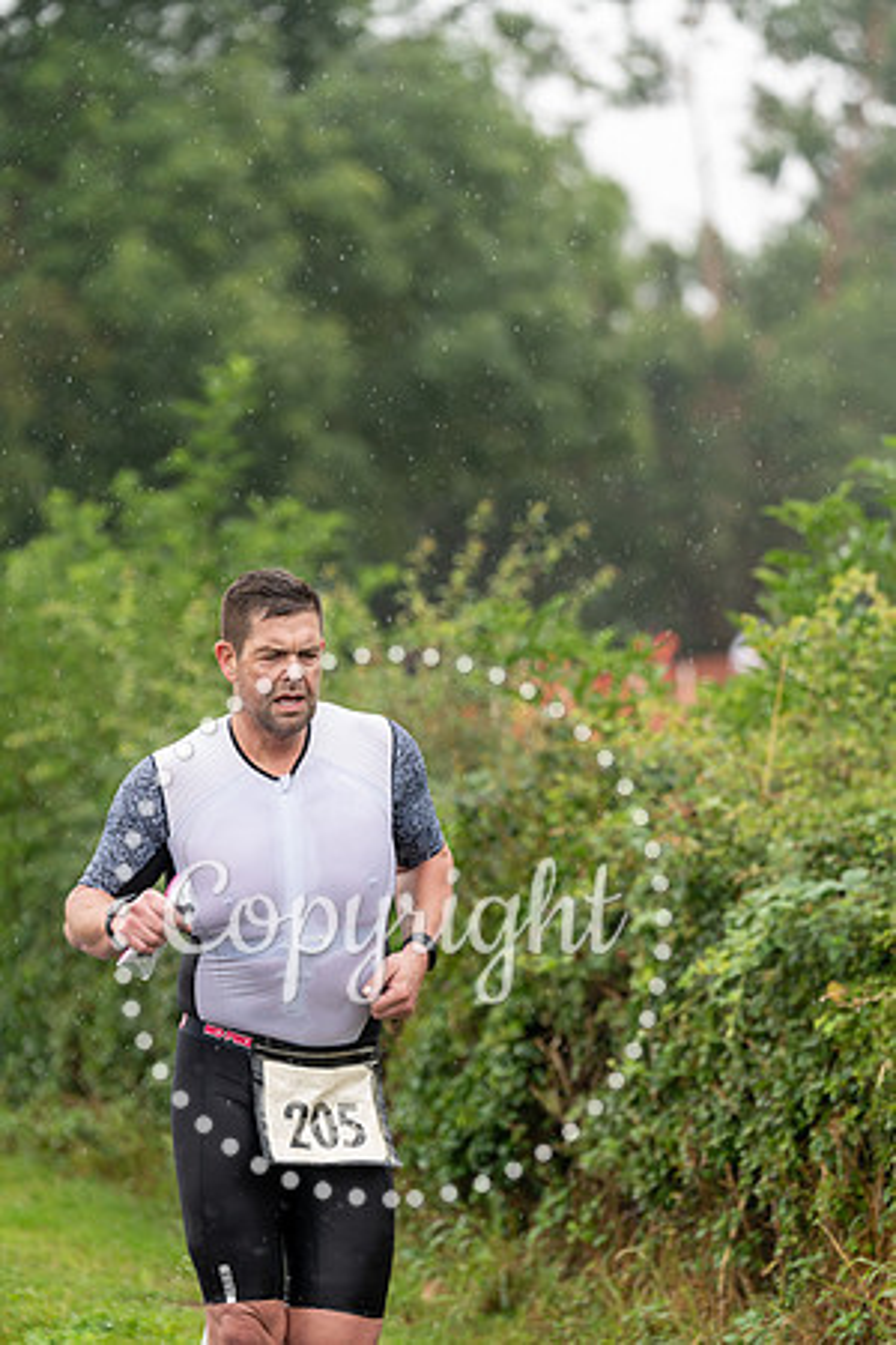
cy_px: 672
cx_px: 448
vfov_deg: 14.2
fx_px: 5413
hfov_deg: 9.5
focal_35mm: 145
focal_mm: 145
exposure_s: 1/1000
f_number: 3.2
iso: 1000
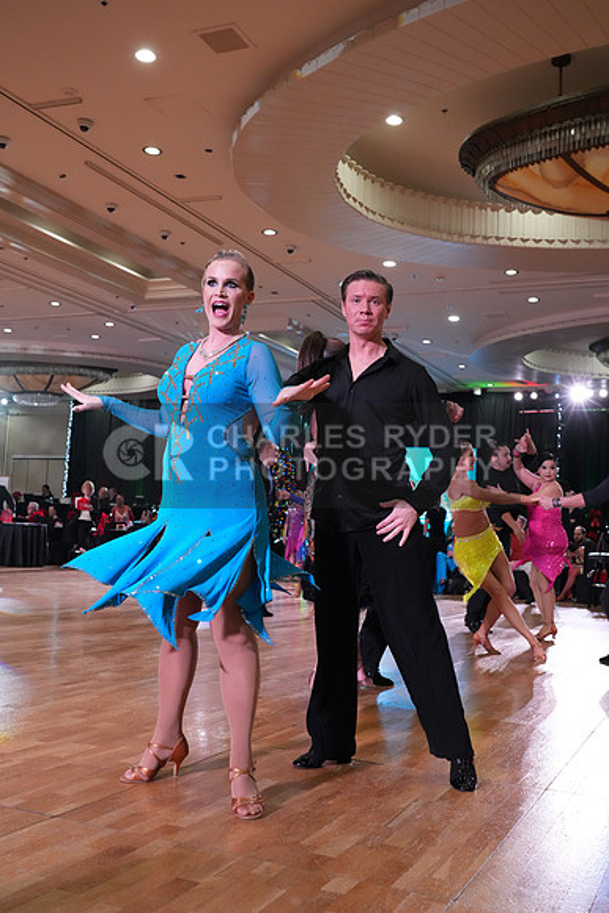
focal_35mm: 35
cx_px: 304
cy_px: 456
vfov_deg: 54.4
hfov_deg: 37.9
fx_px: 888
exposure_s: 1/320
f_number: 5.6
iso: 5000
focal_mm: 35
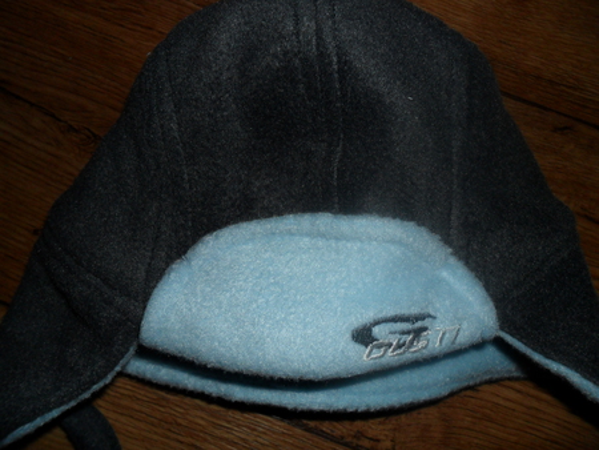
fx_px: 467
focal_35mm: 27
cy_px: 225
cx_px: 300
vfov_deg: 51.4
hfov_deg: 65.3
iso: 100
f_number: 8.9
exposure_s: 1/45
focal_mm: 4.9
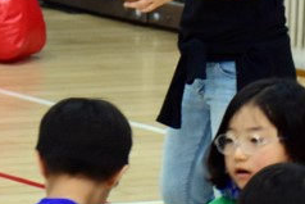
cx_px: 176
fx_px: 5043
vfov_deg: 2.3
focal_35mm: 595
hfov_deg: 3.5
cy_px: 160
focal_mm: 105
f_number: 6
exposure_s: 1/50
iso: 800
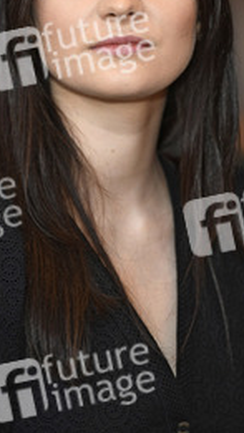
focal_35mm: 321
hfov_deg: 3.8
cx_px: 118
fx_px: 3689
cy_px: 134
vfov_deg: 6.7
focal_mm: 200
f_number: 3.2
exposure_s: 1/200
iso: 1250
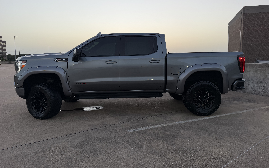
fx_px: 191
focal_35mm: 26
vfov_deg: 47.5
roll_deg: +0.2
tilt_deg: -3.8
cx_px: 135
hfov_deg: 70.4
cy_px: 74
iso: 64
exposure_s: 1/247
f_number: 1.78
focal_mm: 6.76
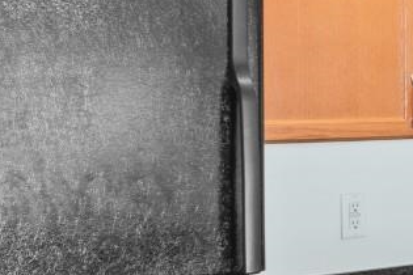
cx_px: 783
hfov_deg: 15.7
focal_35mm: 108
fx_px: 1239
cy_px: 82
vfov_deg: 12.7
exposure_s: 1.3
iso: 100
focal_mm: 14
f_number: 5
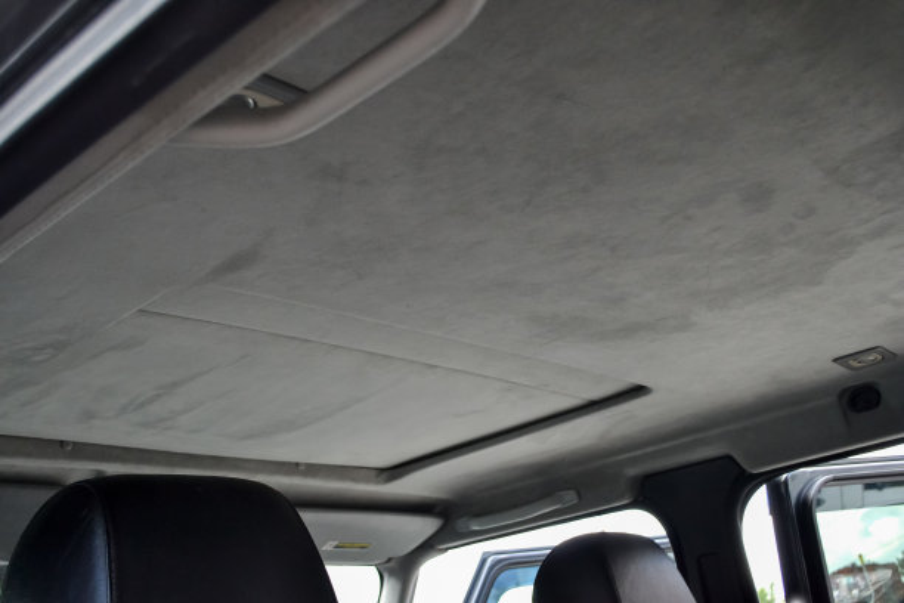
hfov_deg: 49.6
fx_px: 979
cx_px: 452
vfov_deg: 34.2
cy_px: 302
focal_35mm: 39
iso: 1600
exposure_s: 1/400
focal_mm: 26
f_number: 5
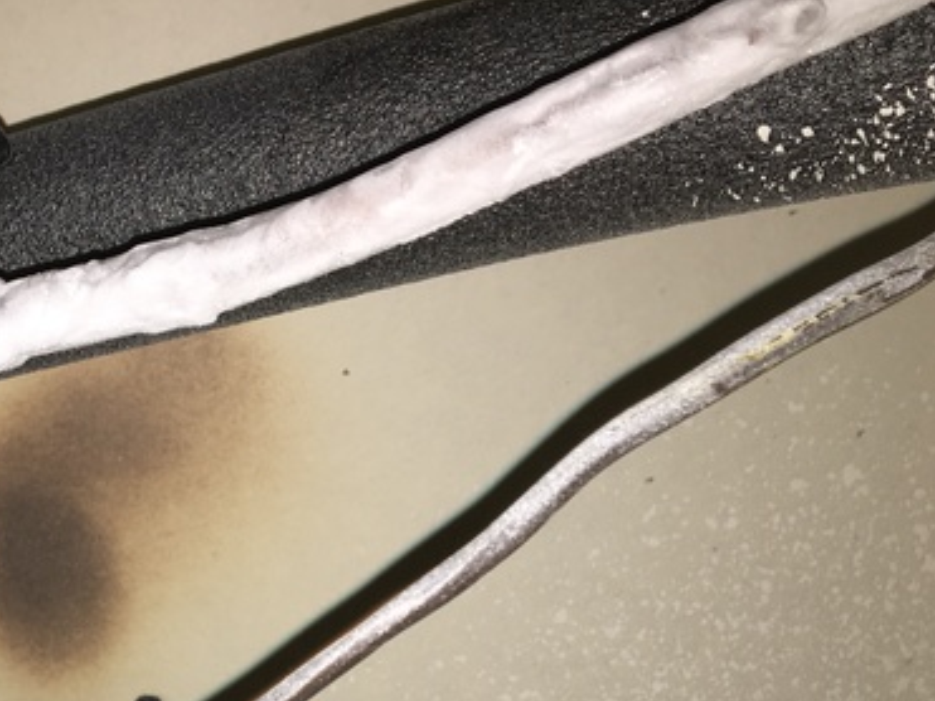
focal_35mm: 54
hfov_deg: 33.8
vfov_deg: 26.1
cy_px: 630
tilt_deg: +70.8
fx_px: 1458
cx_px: 111
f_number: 2.2
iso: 25
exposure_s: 1/33
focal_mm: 4.15
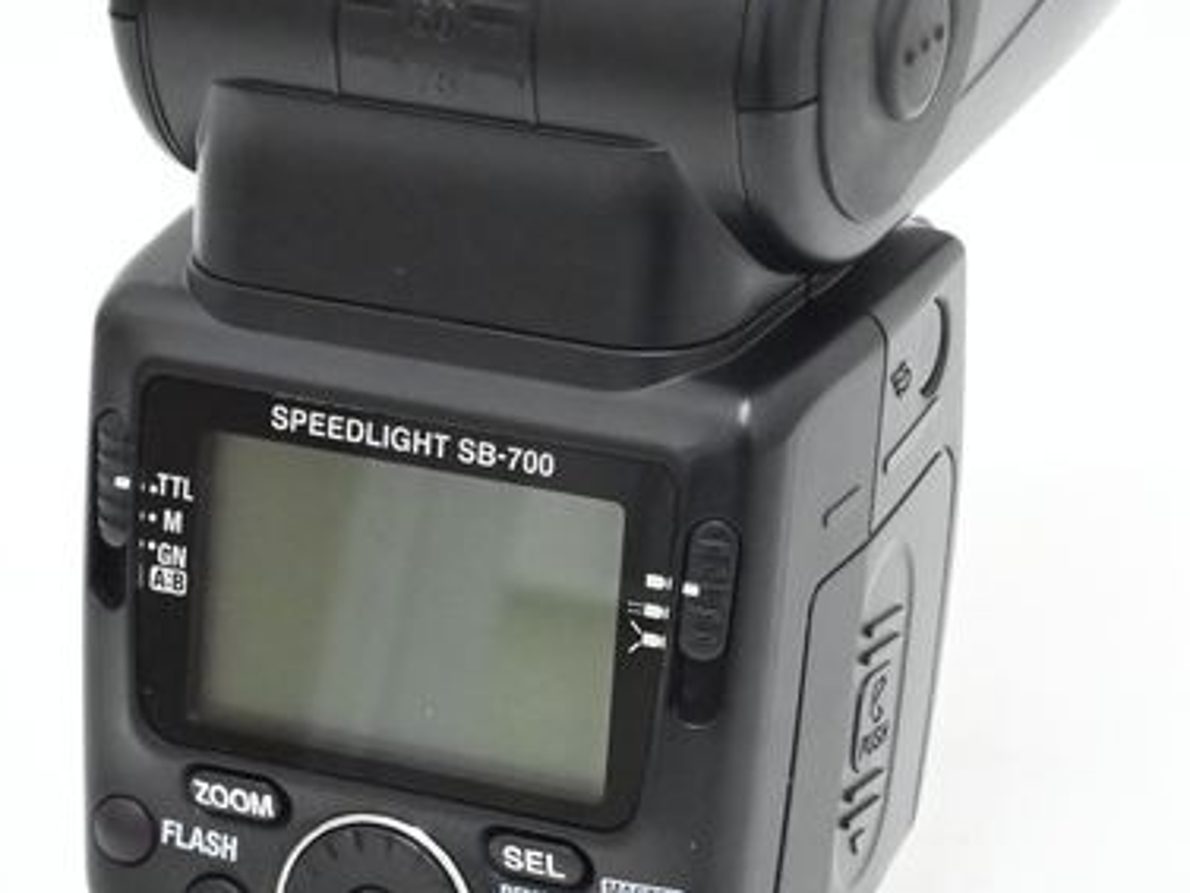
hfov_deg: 12.9
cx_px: 616
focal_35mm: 153
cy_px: 418
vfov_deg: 9.7
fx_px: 5261
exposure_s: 1/50
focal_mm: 50
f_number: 16
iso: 9000
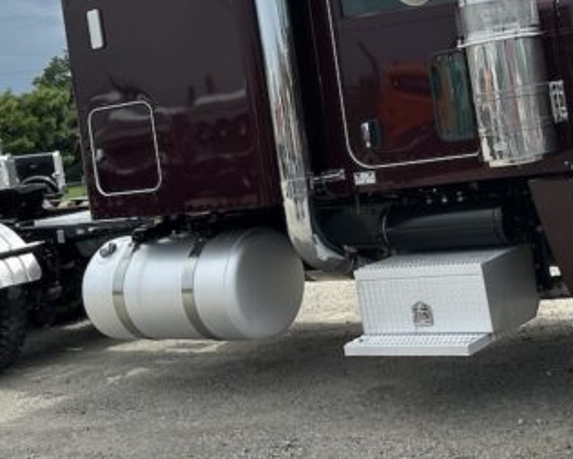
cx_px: 404
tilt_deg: +1.6
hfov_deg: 32.6
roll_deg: +11.6
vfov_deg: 26.3
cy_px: 100
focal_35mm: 57
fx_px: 967
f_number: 1.78
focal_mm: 6.86
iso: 80
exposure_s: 1/6623
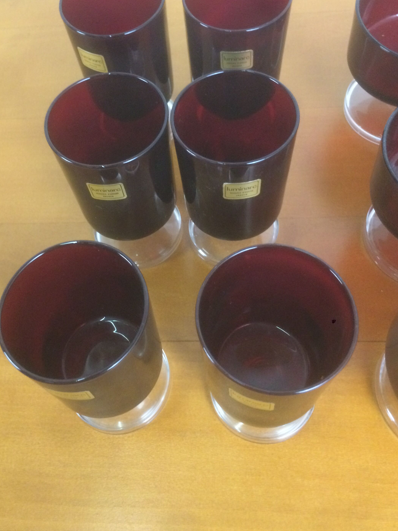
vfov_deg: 53.9
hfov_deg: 41.8
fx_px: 521
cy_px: 238
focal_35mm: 34
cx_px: 181
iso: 250
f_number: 2.2
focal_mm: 4.15
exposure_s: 1/25
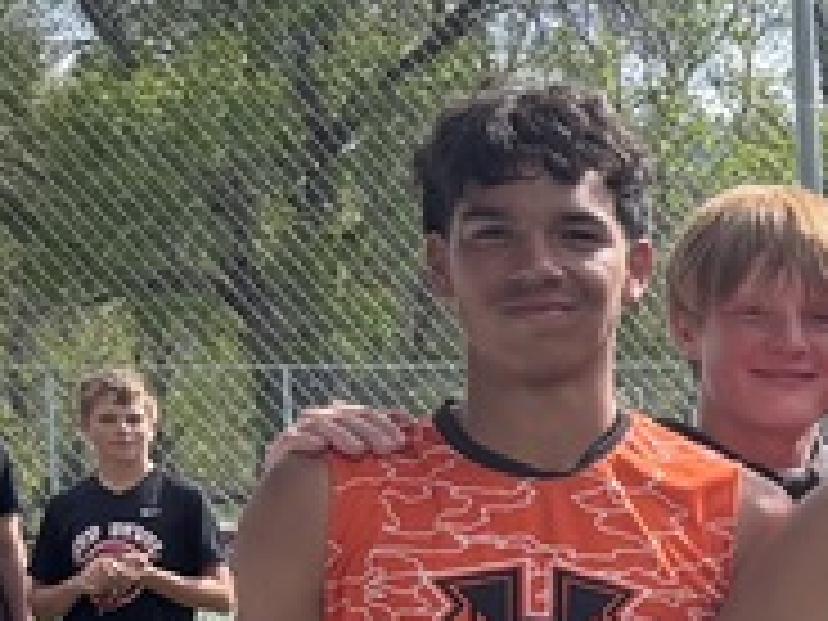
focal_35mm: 145
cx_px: 1750
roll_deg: +1.5
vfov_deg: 10.1
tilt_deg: -1.1
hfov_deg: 11.9
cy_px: 760
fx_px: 3468
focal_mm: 5.96
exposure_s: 1/1399
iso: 50
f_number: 1.6
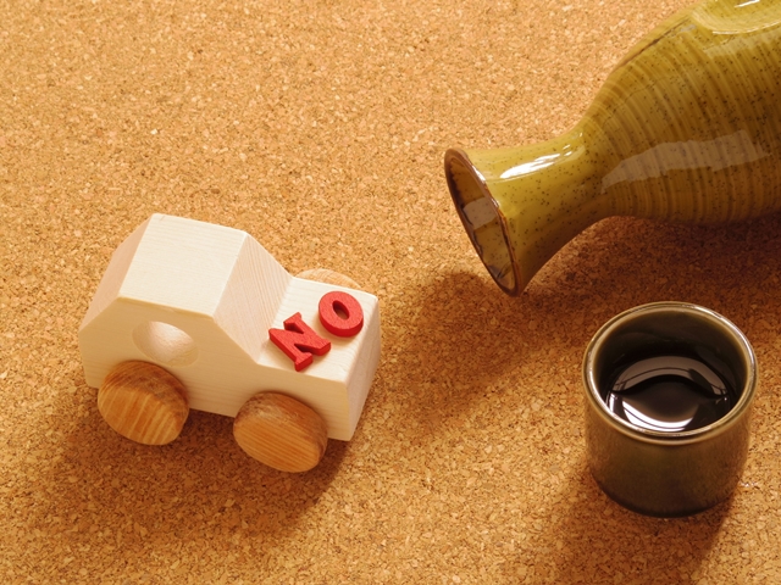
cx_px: 390
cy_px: 292
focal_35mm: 105
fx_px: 2369
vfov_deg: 14.1
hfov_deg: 18.7
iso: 200
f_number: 8
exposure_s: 1/5
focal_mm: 22.9
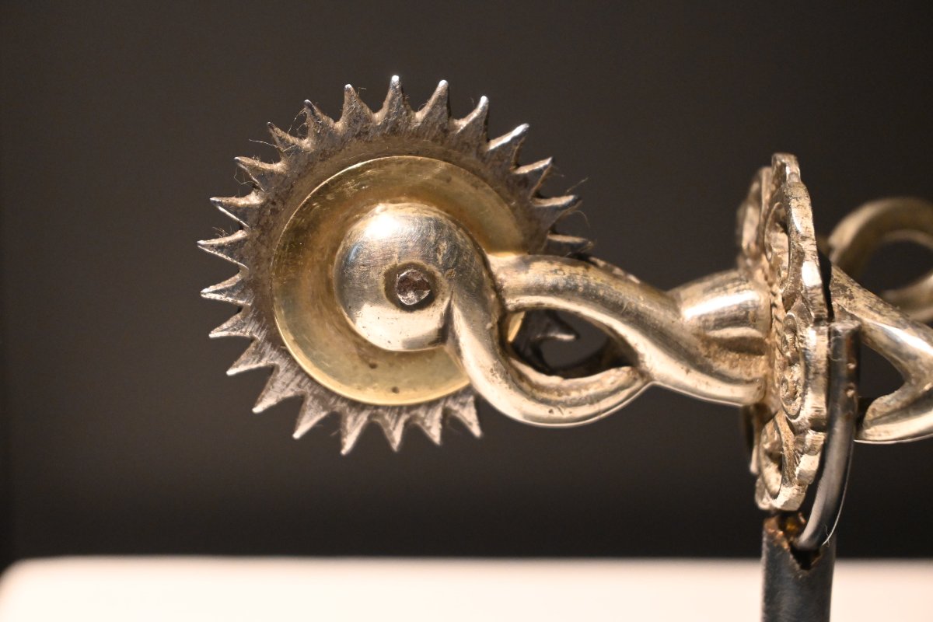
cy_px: 311
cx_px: 466
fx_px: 1944
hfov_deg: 27.0
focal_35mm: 75
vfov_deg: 18.2
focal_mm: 50
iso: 3200
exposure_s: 1/60
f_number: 6.3
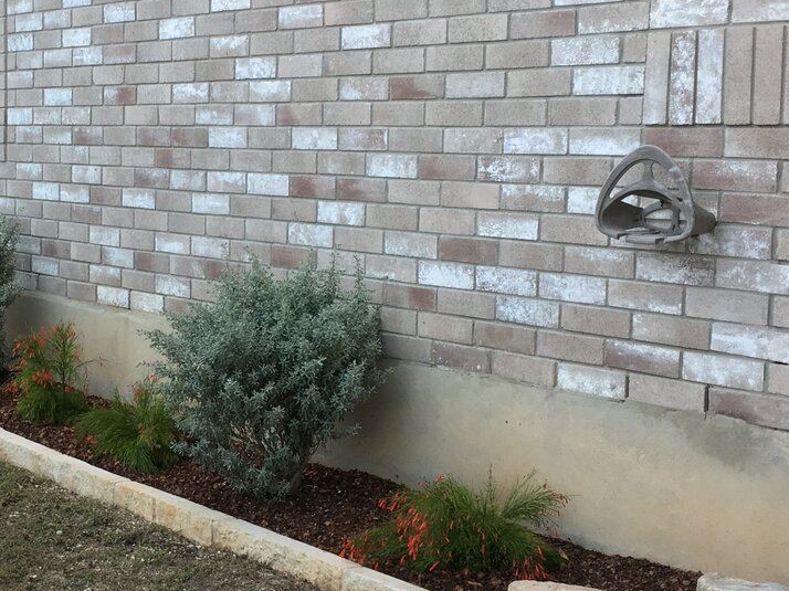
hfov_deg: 29.3
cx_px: 177
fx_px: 1481
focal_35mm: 65
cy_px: 287
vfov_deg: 22.6
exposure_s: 1/120
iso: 32
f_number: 2.2
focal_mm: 4.15
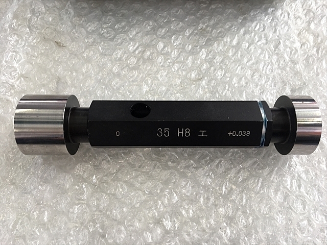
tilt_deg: -67.4
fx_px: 274
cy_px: 122
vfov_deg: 48.2
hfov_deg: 61.7
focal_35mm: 29
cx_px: 164
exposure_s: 1/60
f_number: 2.2
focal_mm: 4.15
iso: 32
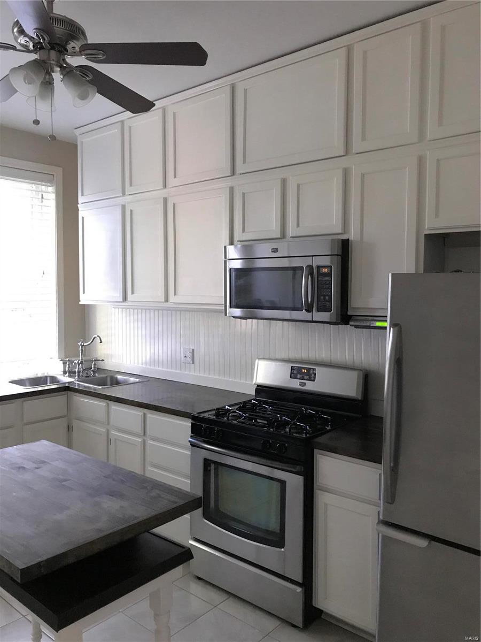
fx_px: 519
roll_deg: -0.7
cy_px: 321
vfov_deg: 63.4
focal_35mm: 28
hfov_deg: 49.7
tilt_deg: -3.3
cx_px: 240
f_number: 1.8
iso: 160
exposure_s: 1/4
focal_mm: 3.99
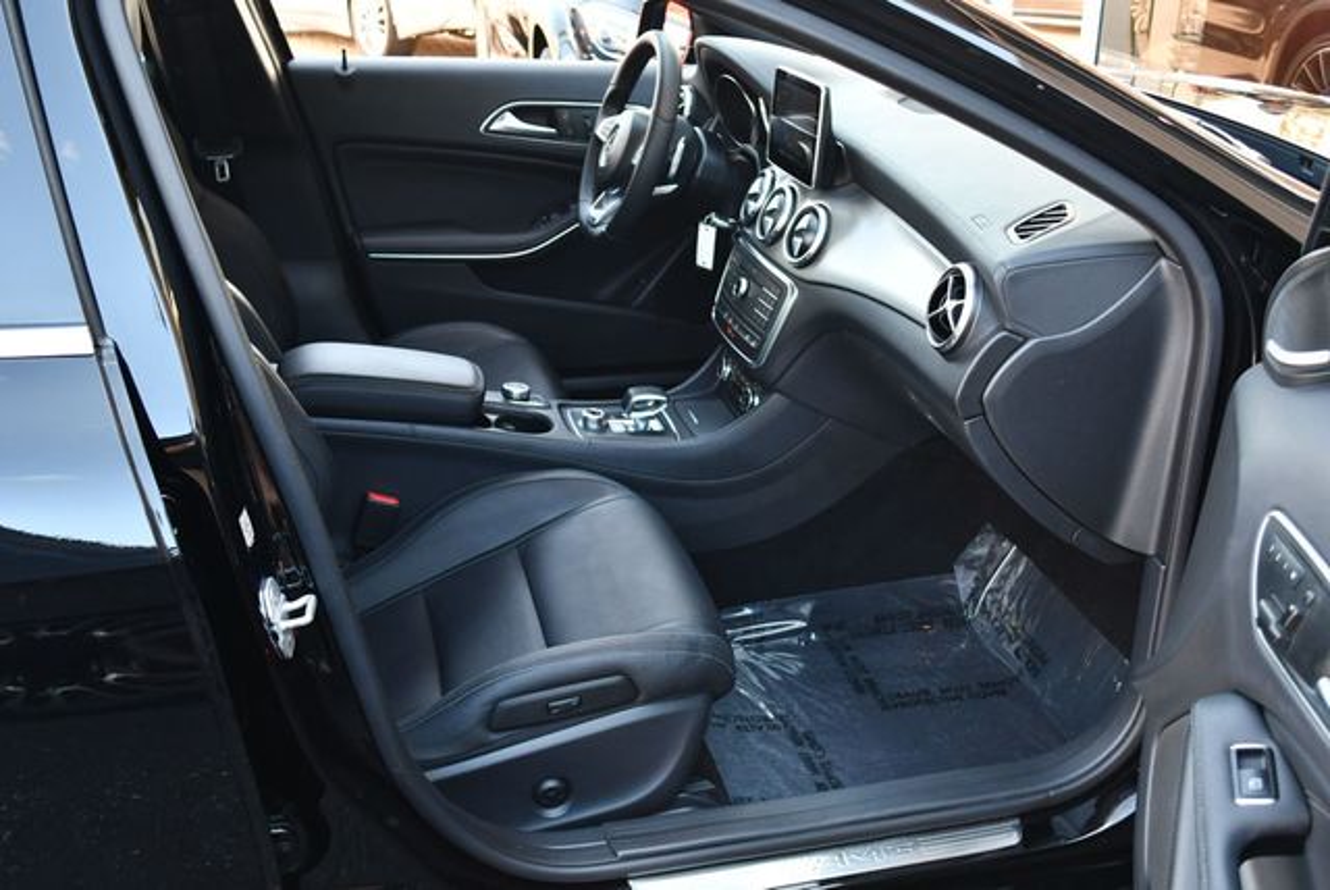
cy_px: 445
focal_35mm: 36
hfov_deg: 53.1
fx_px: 1331
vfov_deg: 36.9
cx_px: 665
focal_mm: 18
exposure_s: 1/200
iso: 800
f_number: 3.5
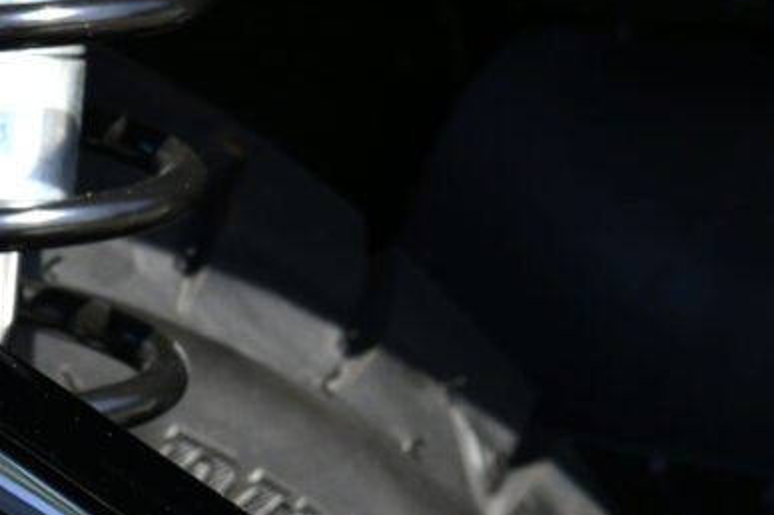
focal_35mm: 361
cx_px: 271
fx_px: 7755
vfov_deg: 3.8
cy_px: 949
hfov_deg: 5.7
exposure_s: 1/125
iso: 160
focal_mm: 70
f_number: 11
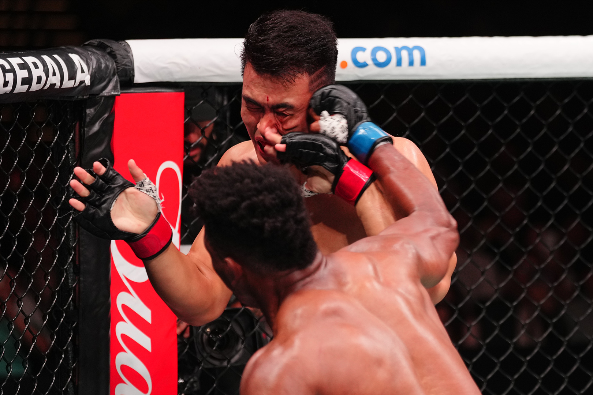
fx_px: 1993
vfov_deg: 11.3
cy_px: 198
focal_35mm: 121
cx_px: 296
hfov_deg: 16.9
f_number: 2.8
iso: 2000
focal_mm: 121
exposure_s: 1/1250
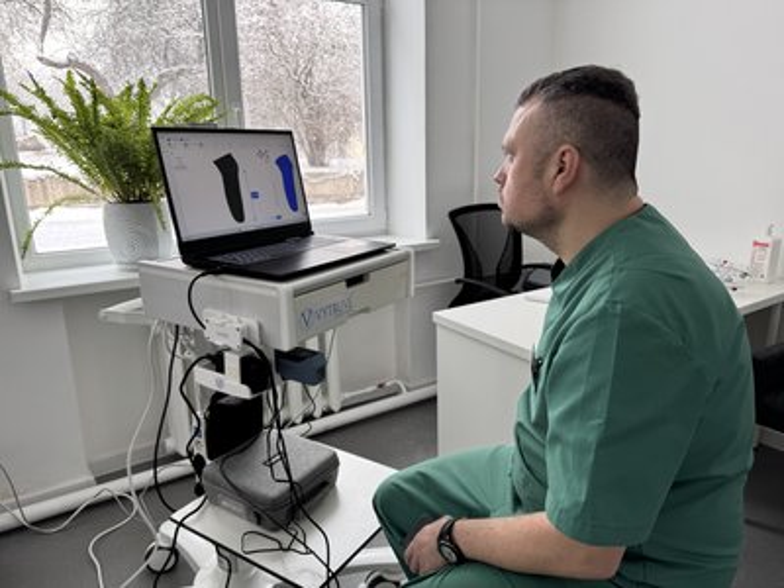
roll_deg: +1.3
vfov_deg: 56.8
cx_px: 392
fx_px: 544
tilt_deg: -13.6
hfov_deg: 71.6
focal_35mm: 24
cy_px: 294
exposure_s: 1/121
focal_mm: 6.76
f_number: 1.78
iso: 80
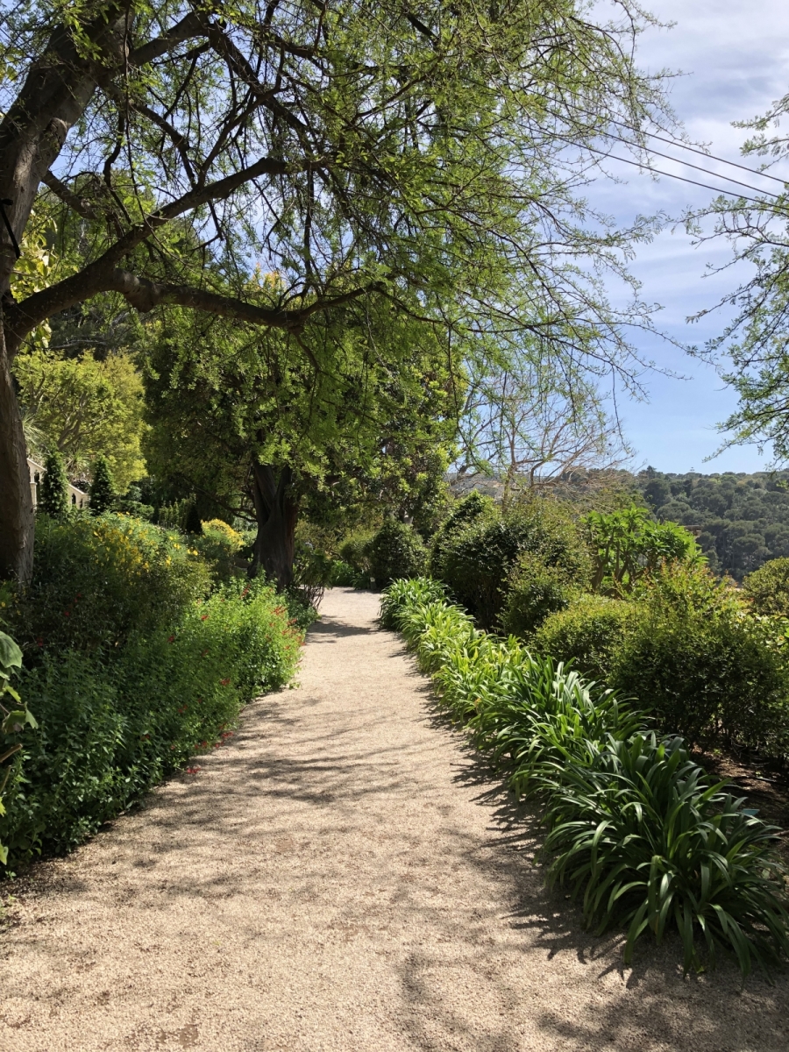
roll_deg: +1.7
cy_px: 526
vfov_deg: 63.4
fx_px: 851
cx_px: 394
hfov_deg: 49.7
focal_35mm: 28
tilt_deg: +0.4
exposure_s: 1/1171
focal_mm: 3.99
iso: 20
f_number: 1.8
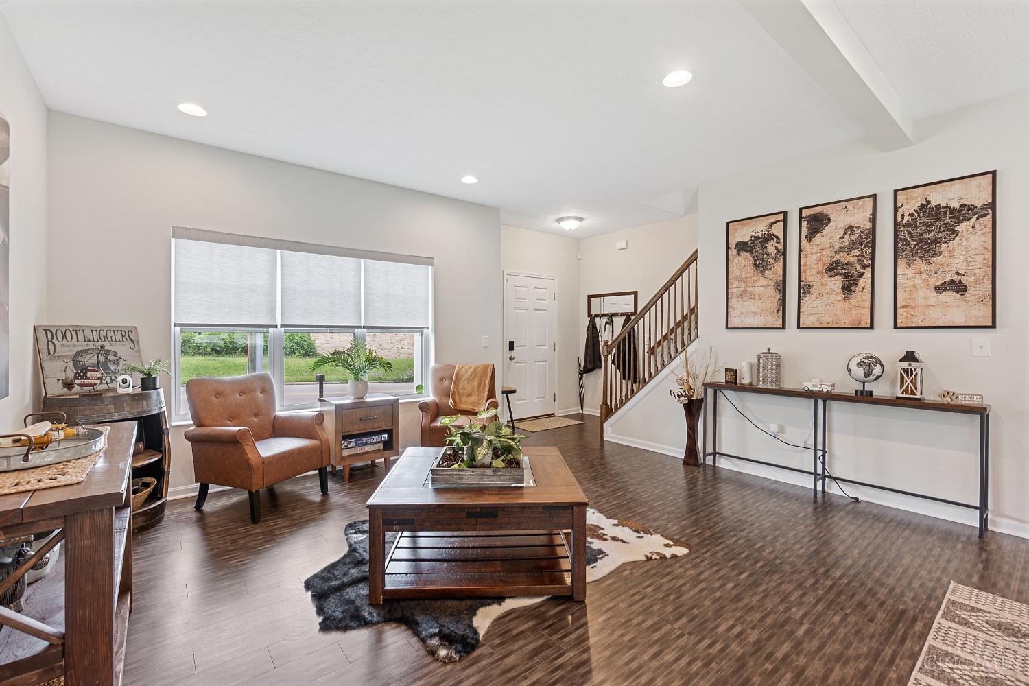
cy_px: 343
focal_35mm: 15
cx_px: 514
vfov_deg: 77.3
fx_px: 429
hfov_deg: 100.4
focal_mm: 10
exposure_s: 1/1.25
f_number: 9
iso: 250
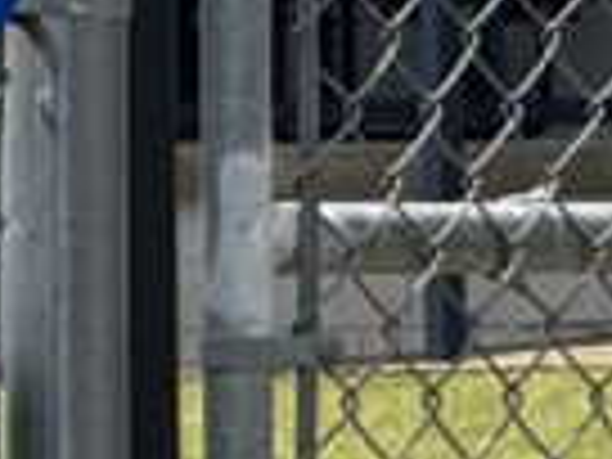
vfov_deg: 1.6
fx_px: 15982
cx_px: 1156
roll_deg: +0.6
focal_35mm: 904
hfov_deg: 2.2
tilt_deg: +2.1
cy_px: -364
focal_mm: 15.66
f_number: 2.8
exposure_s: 1/820
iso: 50
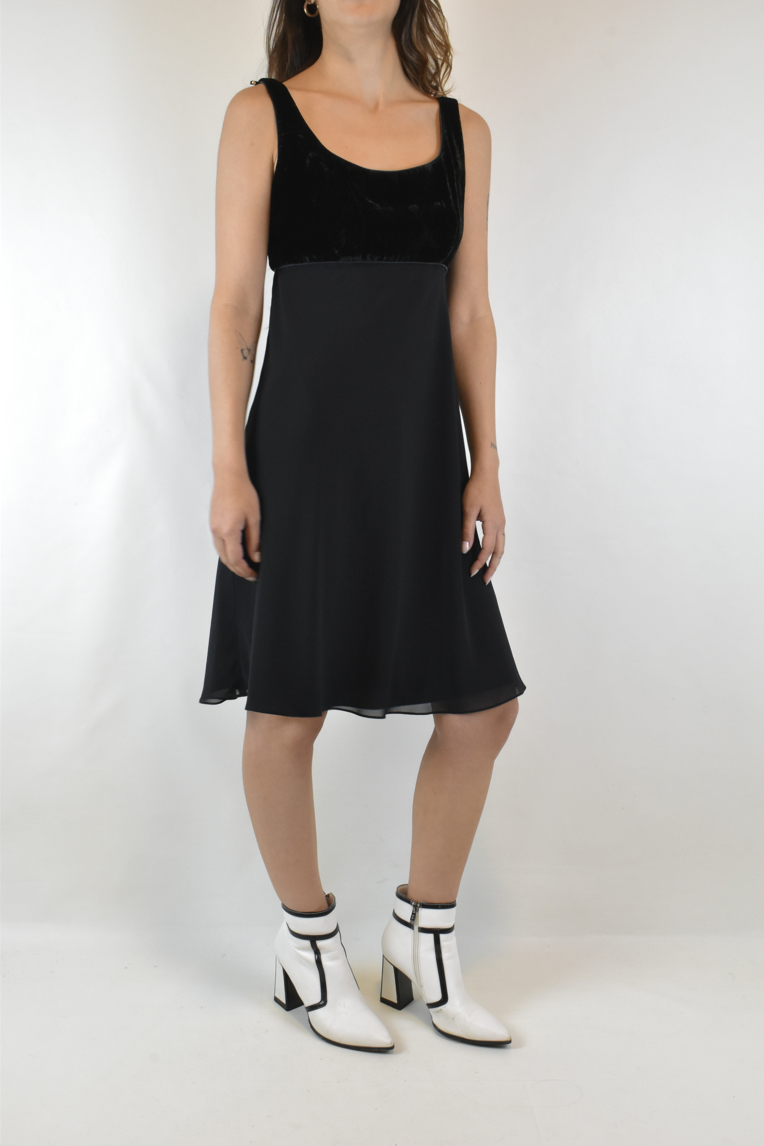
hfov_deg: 33.0
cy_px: 573
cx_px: 382
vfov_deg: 47.9
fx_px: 1289
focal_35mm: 40
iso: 1600
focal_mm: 27
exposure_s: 1/25
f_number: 16
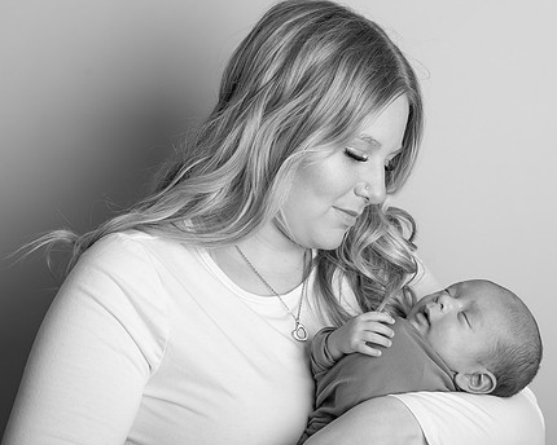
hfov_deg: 22.2
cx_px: 285
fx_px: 1418
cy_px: 191
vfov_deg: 17.9
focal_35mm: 86
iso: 400
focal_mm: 60
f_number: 9
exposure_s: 1/200
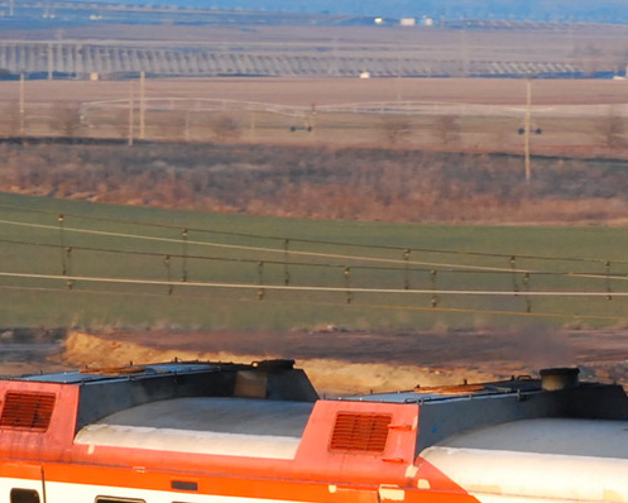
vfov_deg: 2.7
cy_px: 573
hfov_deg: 3.4
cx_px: 392
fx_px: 10632
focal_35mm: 572
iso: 800
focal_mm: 105
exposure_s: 1/320
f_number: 9
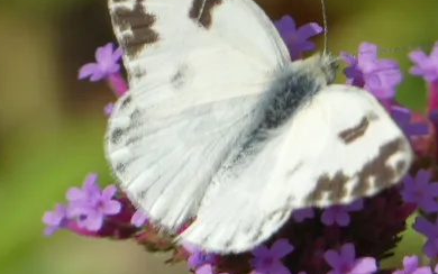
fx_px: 11021
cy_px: 163
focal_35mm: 923
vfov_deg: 1.4
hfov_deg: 2.3
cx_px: 328
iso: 80
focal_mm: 95.2
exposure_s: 1/160
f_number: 5.6
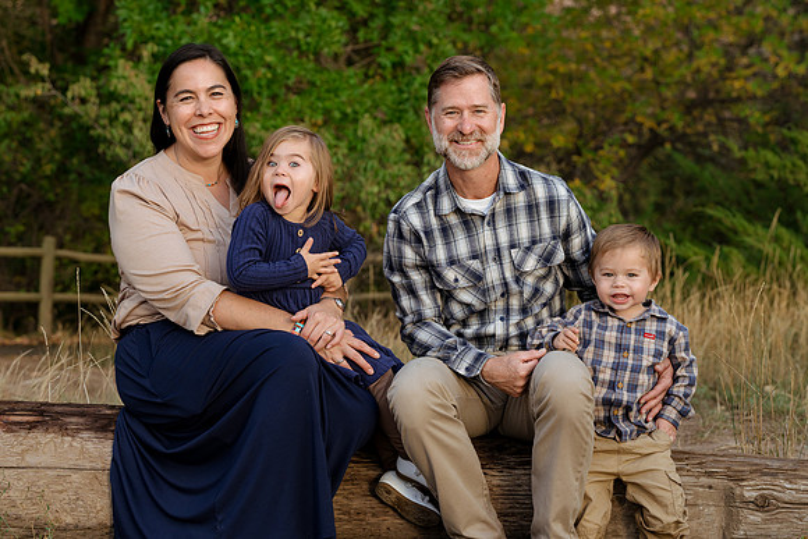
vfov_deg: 16.7
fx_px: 1841
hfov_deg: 24.8
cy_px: 270
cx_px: 404
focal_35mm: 82
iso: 640
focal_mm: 82
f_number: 5.6
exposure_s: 1/200
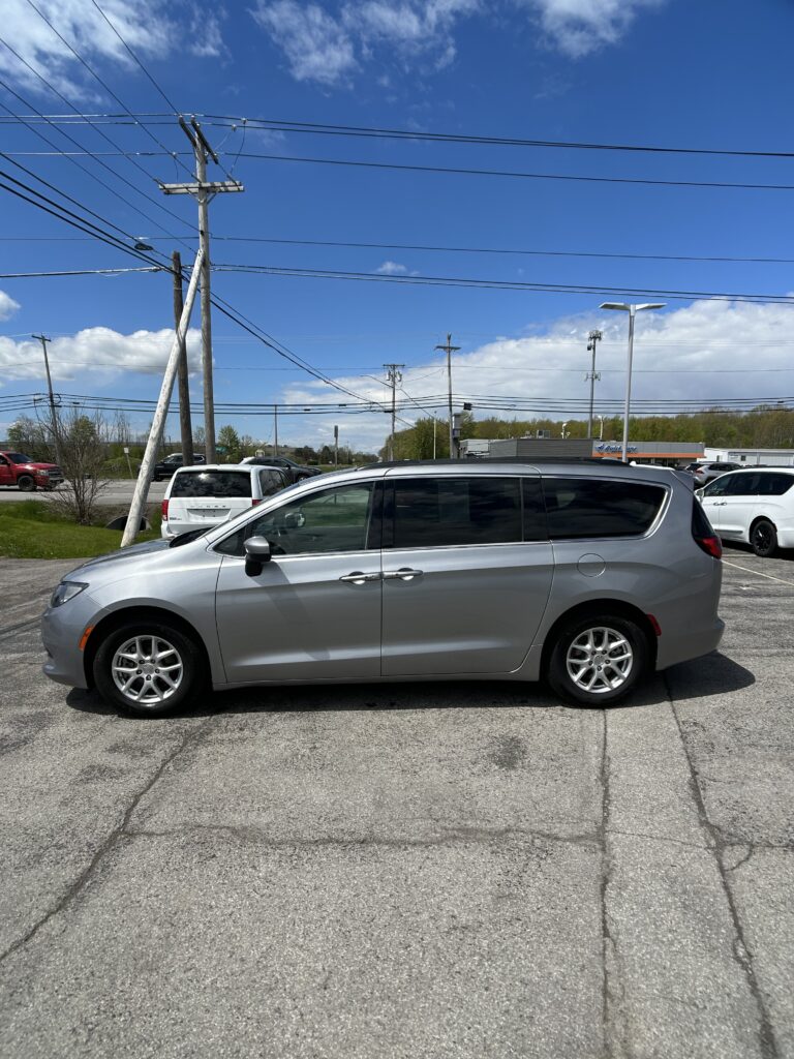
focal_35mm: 26
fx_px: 795
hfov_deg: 53.1
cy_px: 530
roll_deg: -0.6
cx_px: 397
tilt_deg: -5.1
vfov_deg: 67.3
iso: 50
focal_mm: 5.7
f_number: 1.5
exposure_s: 1/5882
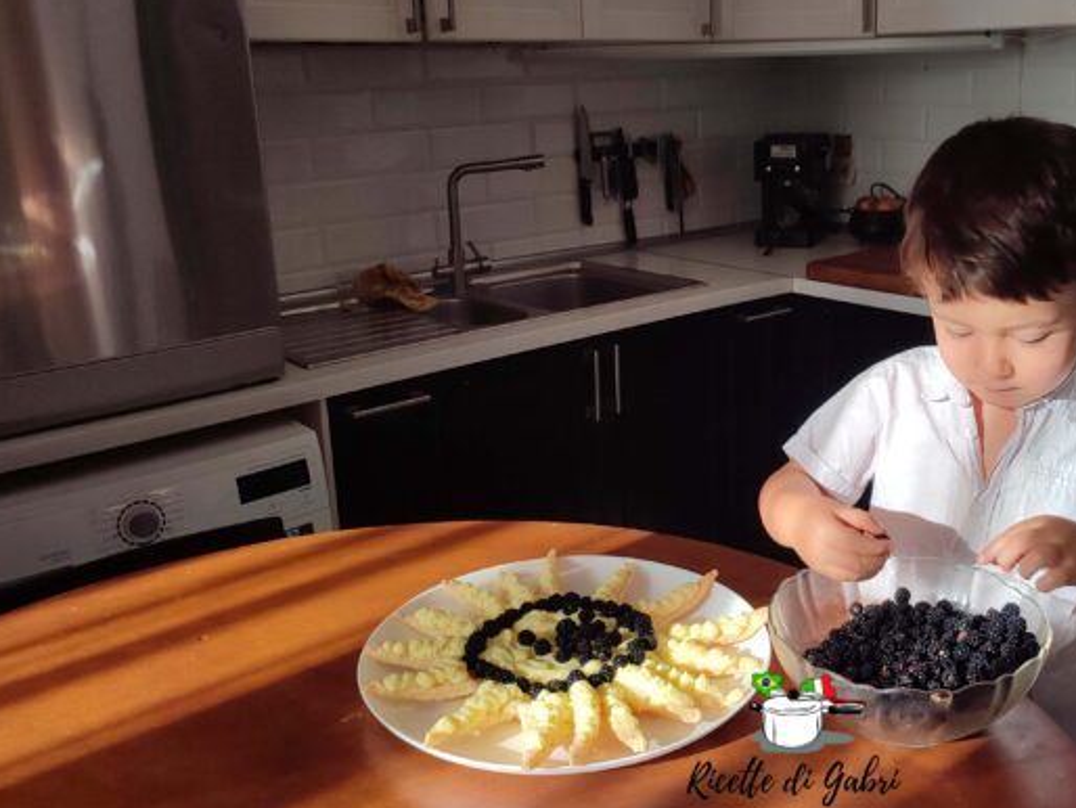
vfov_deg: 40.7
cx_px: 670
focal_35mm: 35
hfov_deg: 52.1
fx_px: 1088
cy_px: 352
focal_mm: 6.04
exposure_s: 1/100
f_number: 1.9
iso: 89
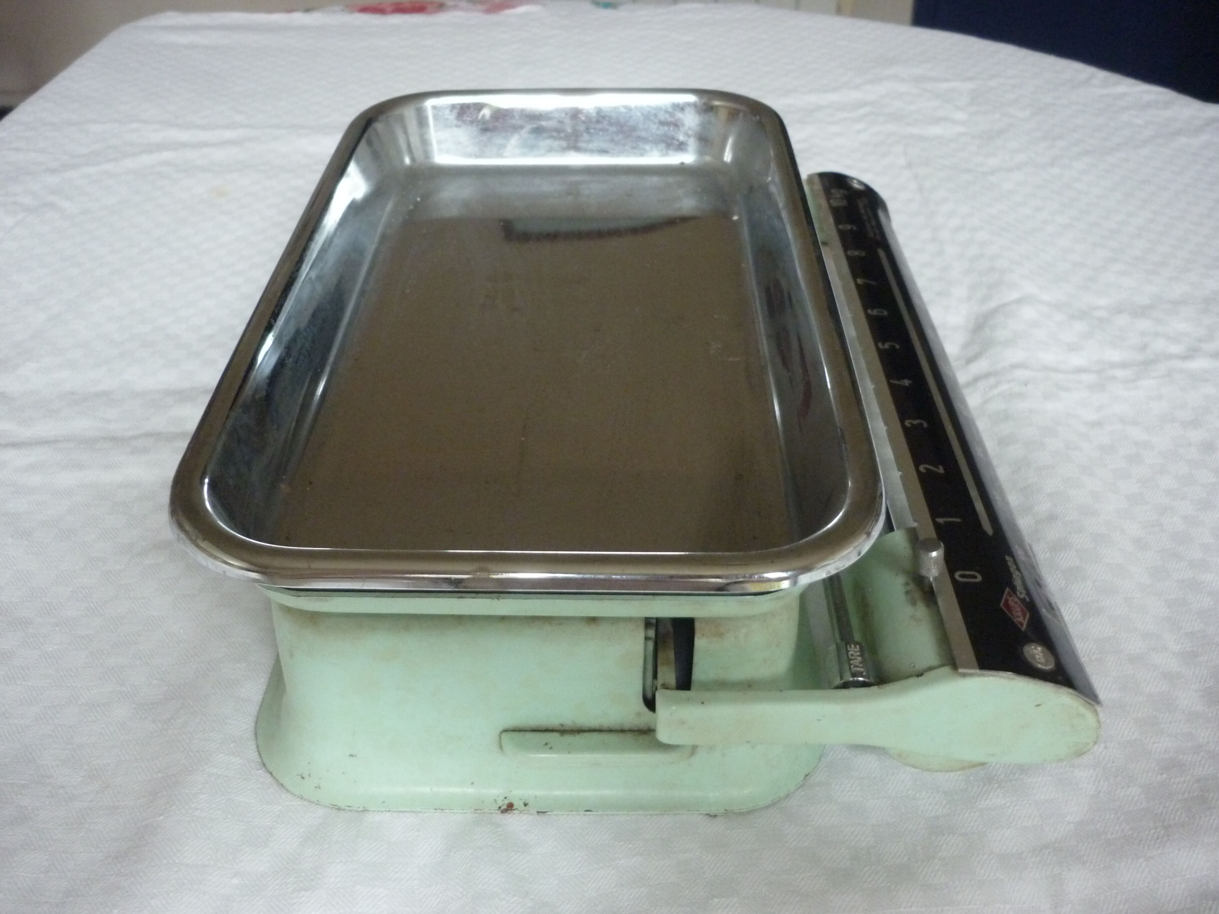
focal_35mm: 33
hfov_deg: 55.4
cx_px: 610
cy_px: 457
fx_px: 1162
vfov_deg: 42.9
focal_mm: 5.5
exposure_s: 1/15
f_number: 2.8
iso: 400
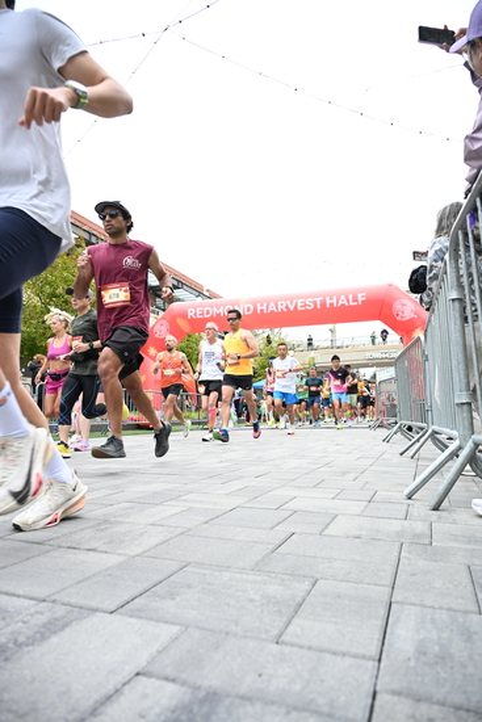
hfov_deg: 53.2
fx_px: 482
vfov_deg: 73.7
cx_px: 241
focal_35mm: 24
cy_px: 361
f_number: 4
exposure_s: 1/640
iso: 2000
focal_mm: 24
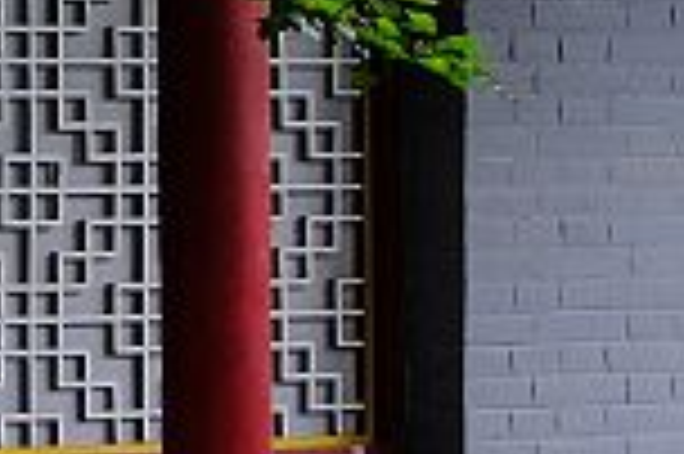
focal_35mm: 403
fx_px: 7649
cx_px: 1449
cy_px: 171
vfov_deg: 3.4
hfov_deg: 5.0
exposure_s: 1/125
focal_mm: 34.3
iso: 640
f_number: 3.6
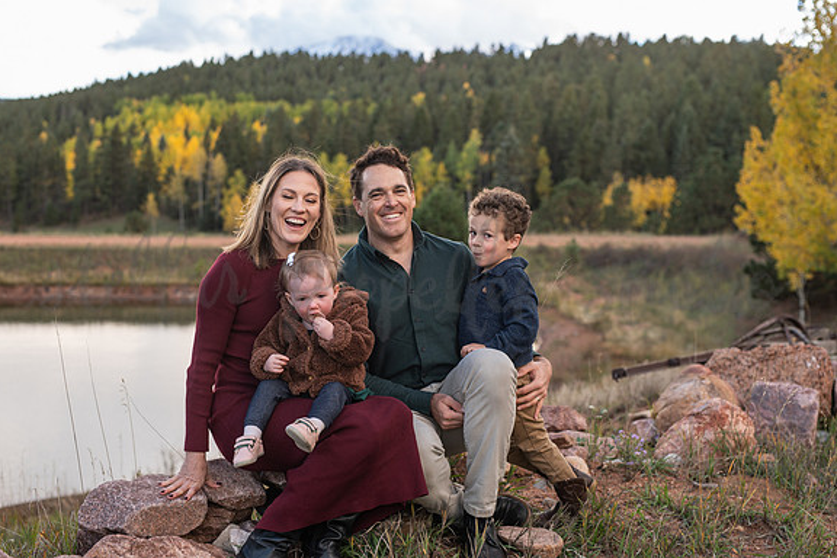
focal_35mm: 51
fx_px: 1186
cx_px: 417
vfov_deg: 26.5
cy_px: 279
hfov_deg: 38.9
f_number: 3.5
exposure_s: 1/320
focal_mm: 50
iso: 250
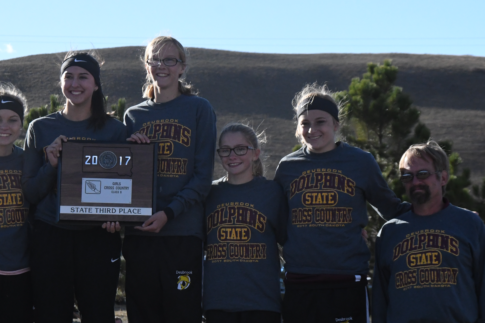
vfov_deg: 7.4
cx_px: 158
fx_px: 2492
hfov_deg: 11.1
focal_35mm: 185
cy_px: 210
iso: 2500
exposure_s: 1/4000
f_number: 8
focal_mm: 70
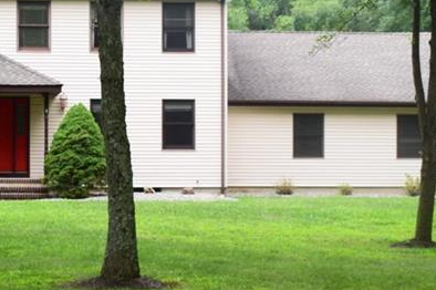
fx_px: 1416
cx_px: 87
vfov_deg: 11.7
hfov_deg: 17.4
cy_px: 157
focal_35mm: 117
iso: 400
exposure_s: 1/80
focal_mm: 30
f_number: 8
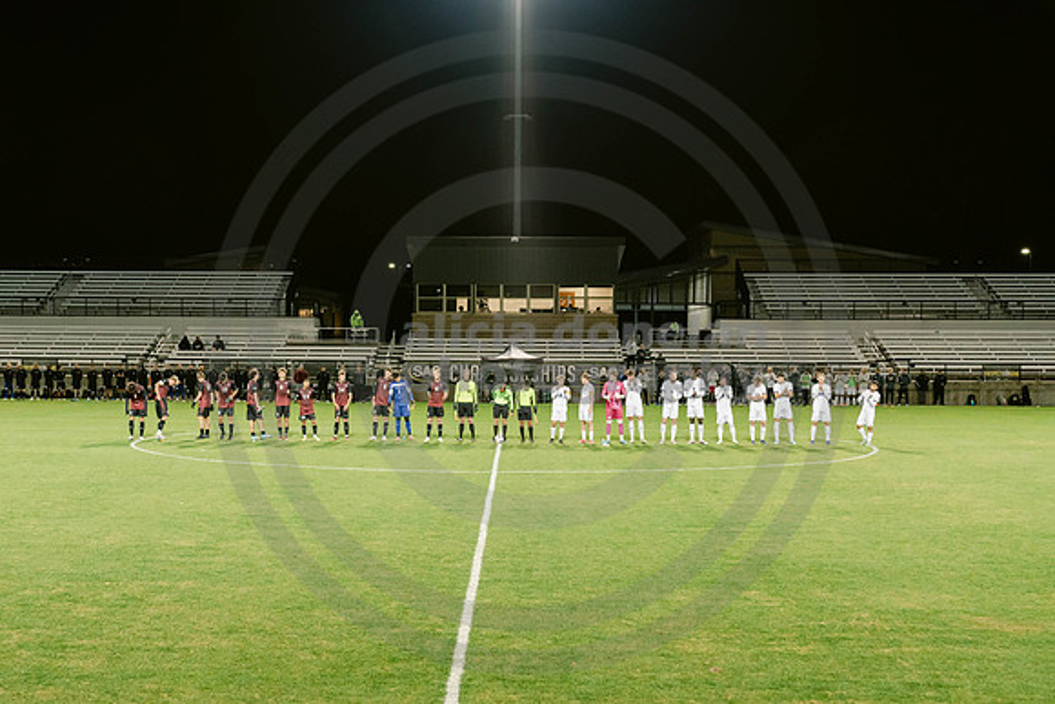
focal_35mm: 54
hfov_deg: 36.9
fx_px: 1578
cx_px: 463
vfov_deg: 25.1
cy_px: 395
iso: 2000
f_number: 4.5
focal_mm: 48
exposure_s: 1/125
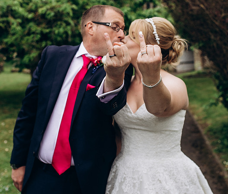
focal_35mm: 59
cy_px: 55
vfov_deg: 26.7
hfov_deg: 31.4
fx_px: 405
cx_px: 121
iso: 100
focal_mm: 35
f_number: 3.2
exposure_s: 1/800
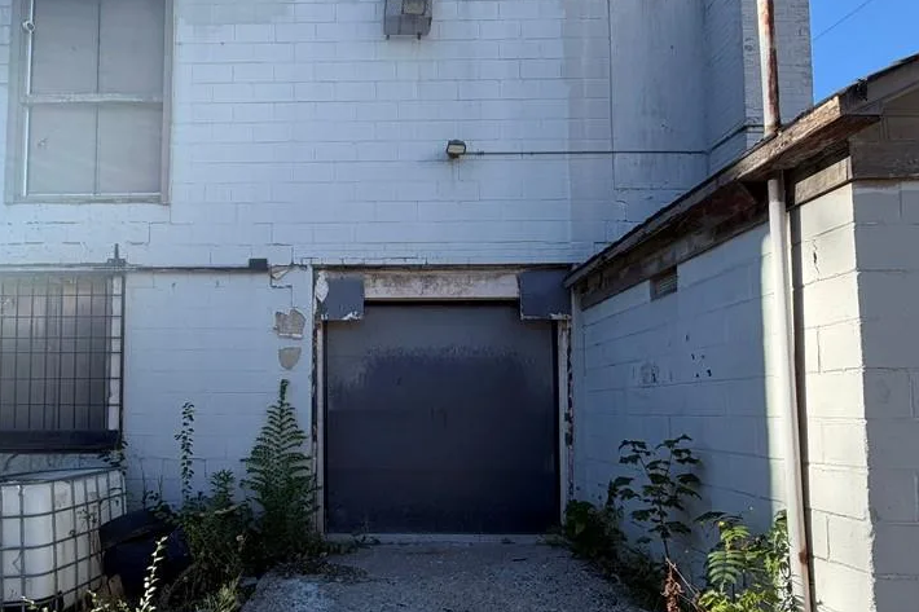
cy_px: 377
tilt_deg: +5.1
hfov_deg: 80.3
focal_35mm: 21
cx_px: 370
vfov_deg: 58.8
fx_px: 536
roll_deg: -0.8
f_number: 2.2
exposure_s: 1/531
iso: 40
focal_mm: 2.22
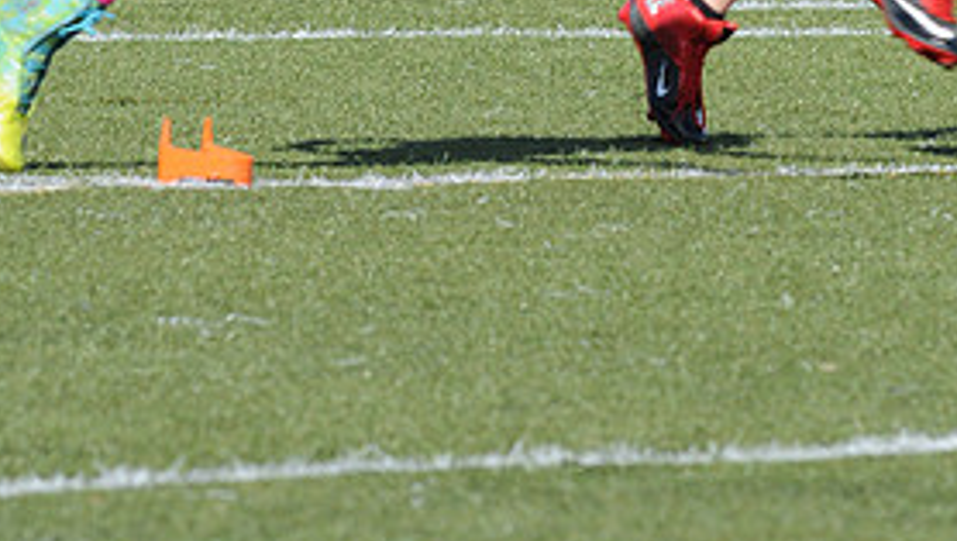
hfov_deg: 2.2
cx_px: 470
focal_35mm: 981
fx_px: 24918
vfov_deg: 1.2
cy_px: -227
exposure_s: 1/500
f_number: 8
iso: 200
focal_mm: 300
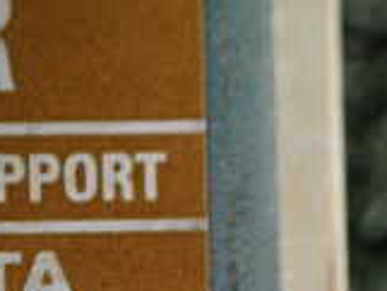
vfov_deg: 12.5
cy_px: 445
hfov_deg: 17.0
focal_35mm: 112
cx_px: -43
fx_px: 1253
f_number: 2.3
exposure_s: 1/125
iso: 640
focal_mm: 5.4
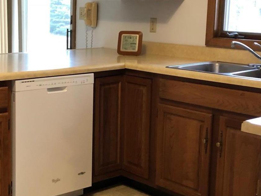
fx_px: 498
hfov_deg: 28.9
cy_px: 88
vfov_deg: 22.2
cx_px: 63
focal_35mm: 66
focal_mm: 3.99
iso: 50
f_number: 1.8
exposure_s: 1/15
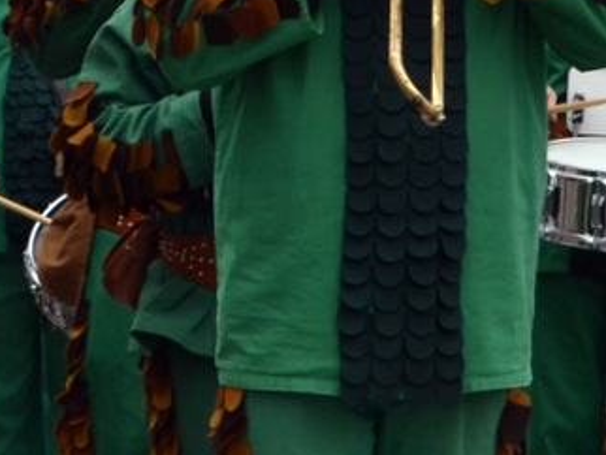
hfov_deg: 11.5
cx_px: 322
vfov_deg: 8.6
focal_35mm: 172
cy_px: -16
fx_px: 3013
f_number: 5.6
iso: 140
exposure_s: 1/125
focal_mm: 32
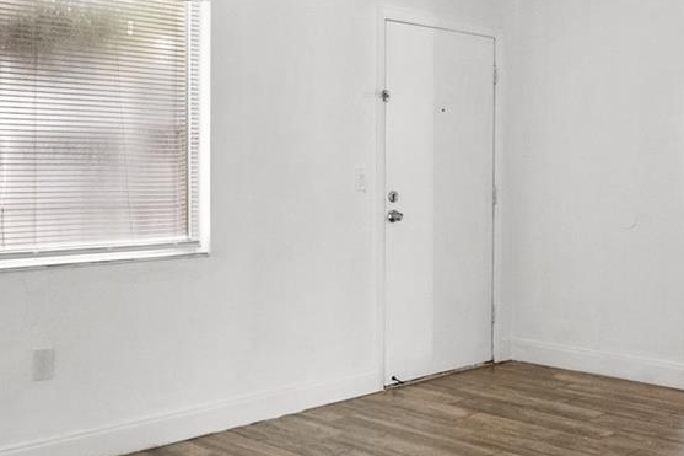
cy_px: 171
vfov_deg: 29.1
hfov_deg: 42.0
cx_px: 473
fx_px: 874
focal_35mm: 46
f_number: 7.1
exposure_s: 1/13
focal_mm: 16
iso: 2500
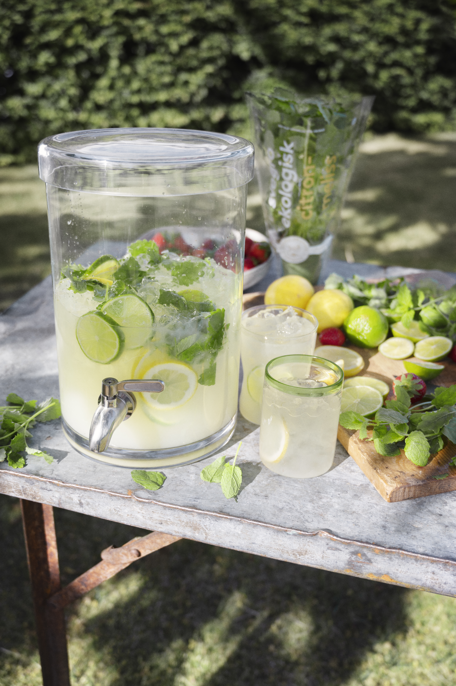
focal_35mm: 34
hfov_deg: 38.3
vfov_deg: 55.1
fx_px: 656
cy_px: 343
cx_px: 228
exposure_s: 1/640
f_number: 4
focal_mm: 34.5
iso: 100
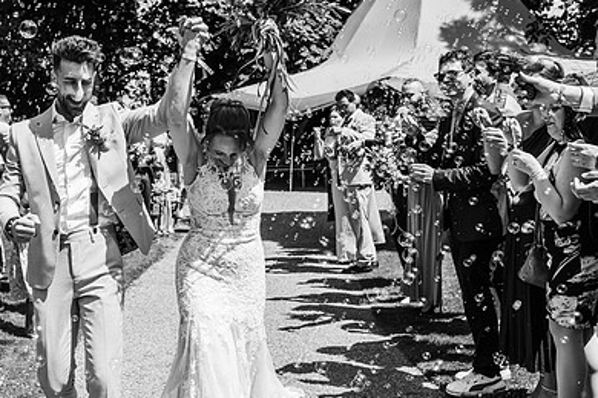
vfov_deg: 26.0
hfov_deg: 37.4
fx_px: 864
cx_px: 163
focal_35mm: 52
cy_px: 213
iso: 100
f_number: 4.5
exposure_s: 1/1250
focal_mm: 35
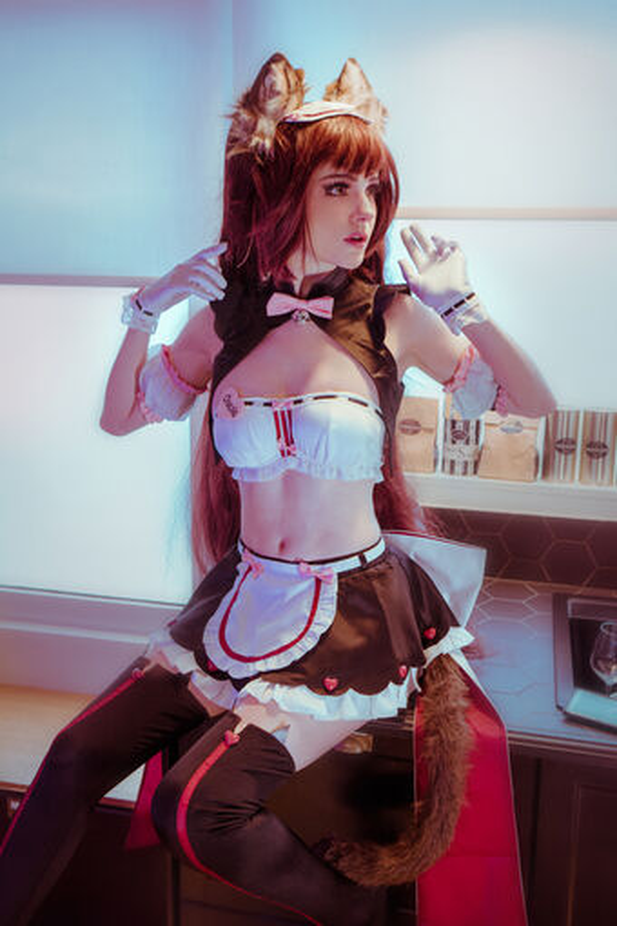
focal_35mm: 36
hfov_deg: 36.9
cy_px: 463
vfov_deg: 53.1
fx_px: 925
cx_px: 308
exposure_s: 1/50
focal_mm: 24
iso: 320
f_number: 3.5
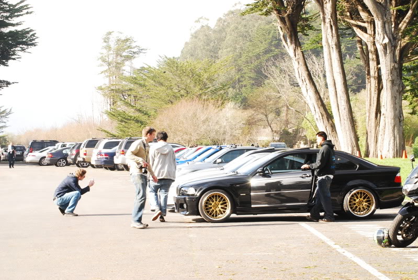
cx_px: 209
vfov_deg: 13.9
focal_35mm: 99
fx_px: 1151
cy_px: 140
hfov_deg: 20.6
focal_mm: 66
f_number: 18
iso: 400
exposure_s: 1/60
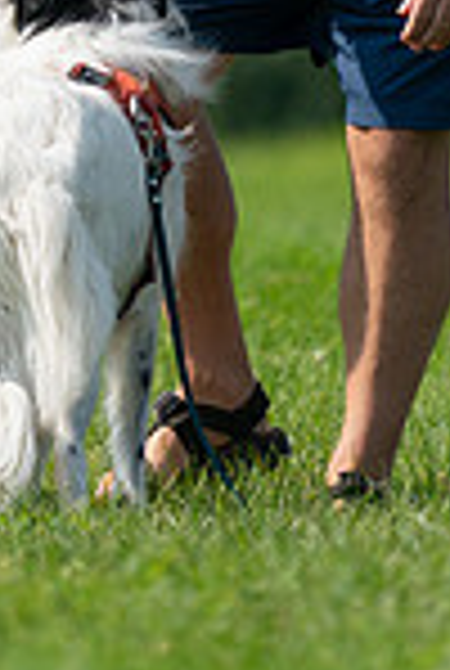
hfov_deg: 0.9
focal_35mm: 1493
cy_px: -288
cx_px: 153
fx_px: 27863
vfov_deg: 1.4
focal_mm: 496
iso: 1250
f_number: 6.3
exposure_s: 1/4000
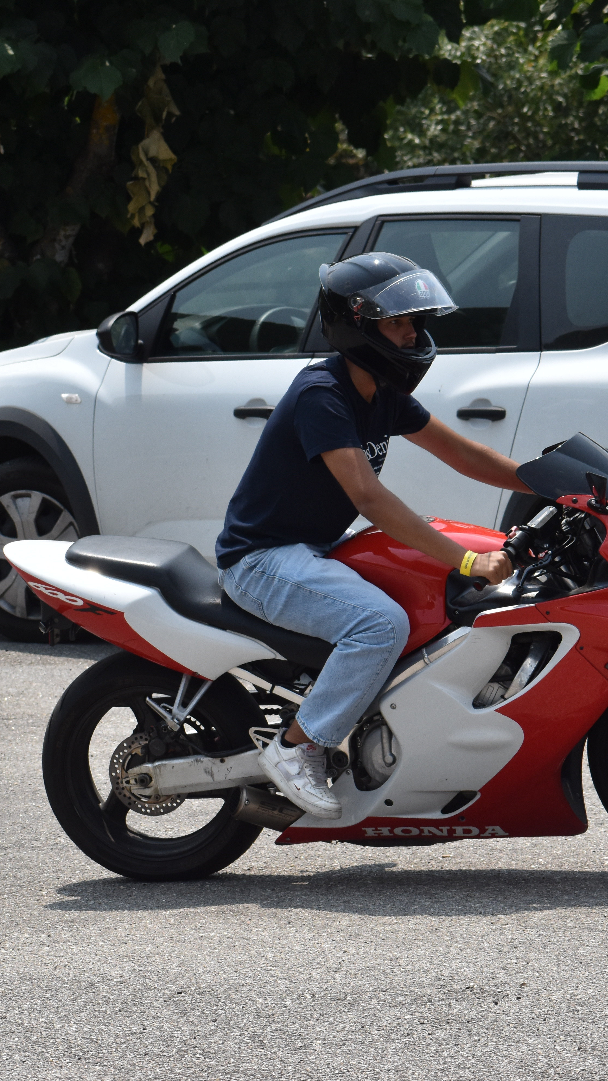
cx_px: 338
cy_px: 540
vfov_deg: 10.1
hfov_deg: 5.7
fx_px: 6104
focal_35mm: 213
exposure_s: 1/1600
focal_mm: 90
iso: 400
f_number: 7.1
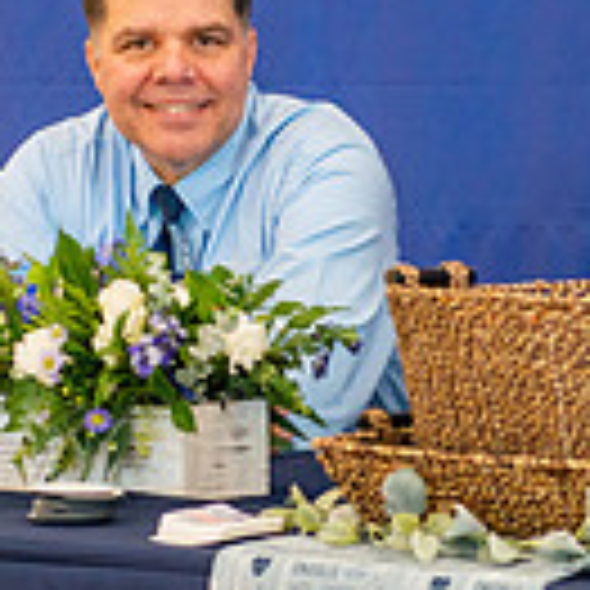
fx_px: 5341
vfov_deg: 6.3
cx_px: 222
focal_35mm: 277
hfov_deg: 6.3
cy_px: 273
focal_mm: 70
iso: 640
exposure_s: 1/160
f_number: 3.2
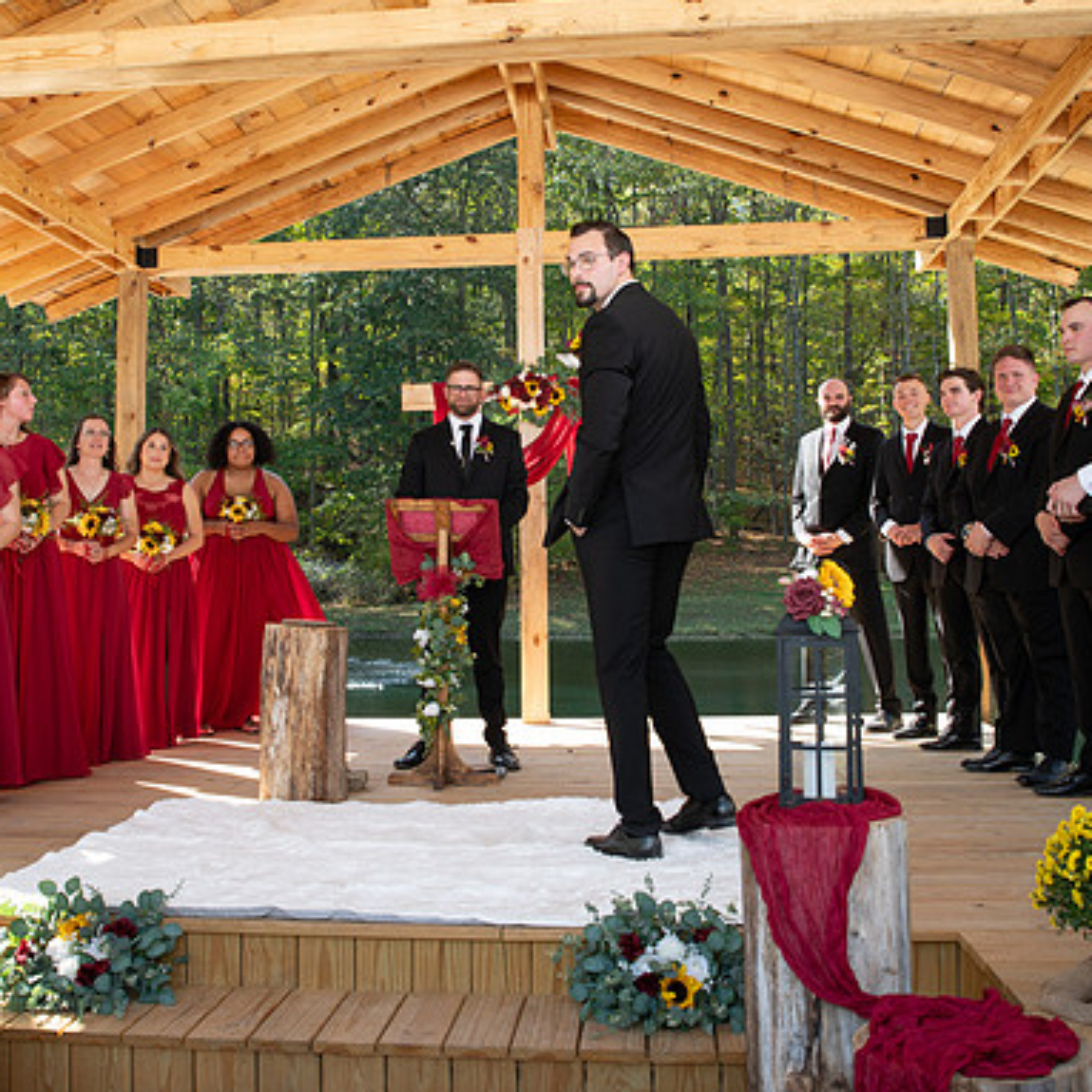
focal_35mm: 34
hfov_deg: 48.4
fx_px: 1213
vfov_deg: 48.4
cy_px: 500
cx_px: 538
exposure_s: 1/200
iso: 320
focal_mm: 24
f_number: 5
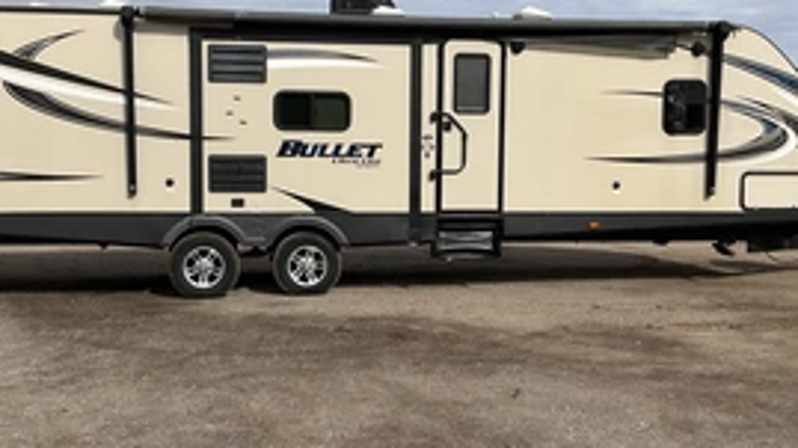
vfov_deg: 25.4
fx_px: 994
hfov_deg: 43.7
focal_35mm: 47
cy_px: 223
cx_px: 362
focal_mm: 3
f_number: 1.8
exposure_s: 1/2538
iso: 25
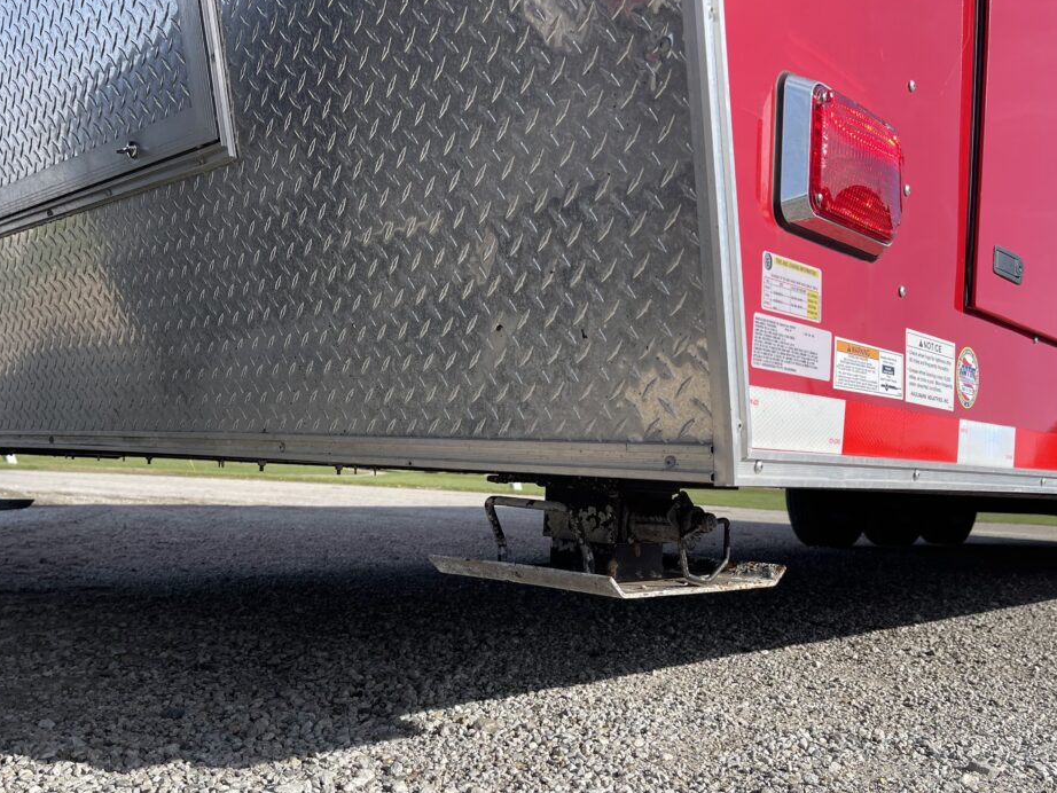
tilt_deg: -0.5
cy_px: 492
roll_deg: -3.0
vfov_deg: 42.7
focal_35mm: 33
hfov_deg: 55.3
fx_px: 1008
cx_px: 508
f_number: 1.6
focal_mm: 5.1
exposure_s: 1/2597
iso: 32
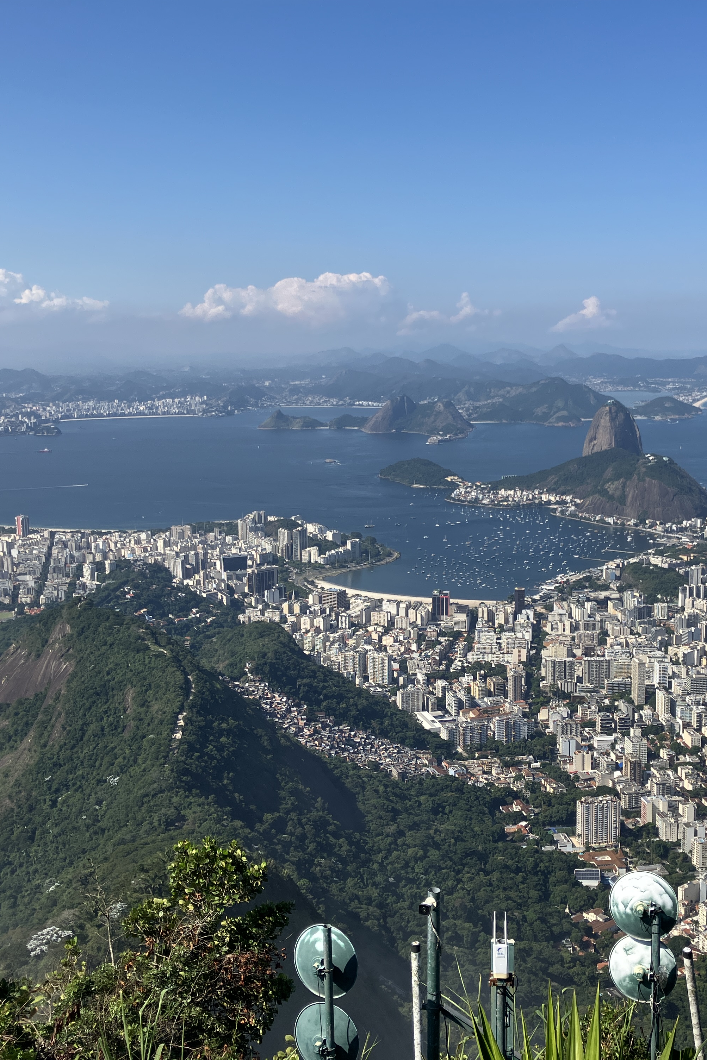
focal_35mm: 39
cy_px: 528
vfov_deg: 49.6
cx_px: 415
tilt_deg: -8.6
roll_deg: +0.1
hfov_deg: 34.1
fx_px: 1149
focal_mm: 3.99
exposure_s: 1/2667
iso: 32
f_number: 1.8
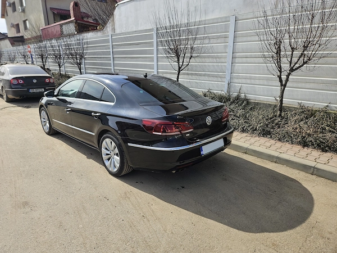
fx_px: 224
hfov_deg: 73.9
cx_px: 168
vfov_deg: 58.9
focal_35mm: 23
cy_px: 126
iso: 32
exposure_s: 1/2000
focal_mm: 5.4
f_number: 1.8
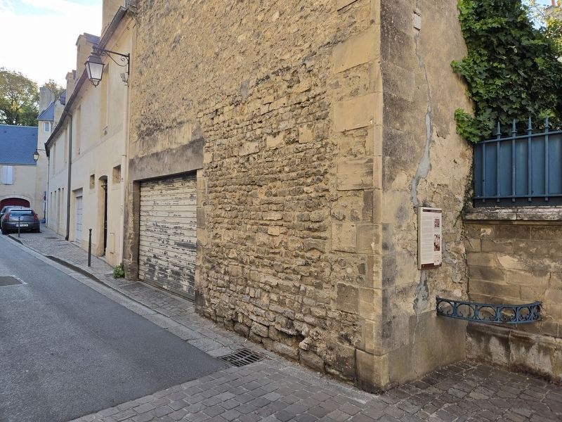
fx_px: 373
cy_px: 211
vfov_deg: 58.9
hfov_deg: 73.9
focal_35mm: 23
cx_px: 281
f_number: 1.8
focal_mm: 5.4
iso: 80
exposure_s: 1/585
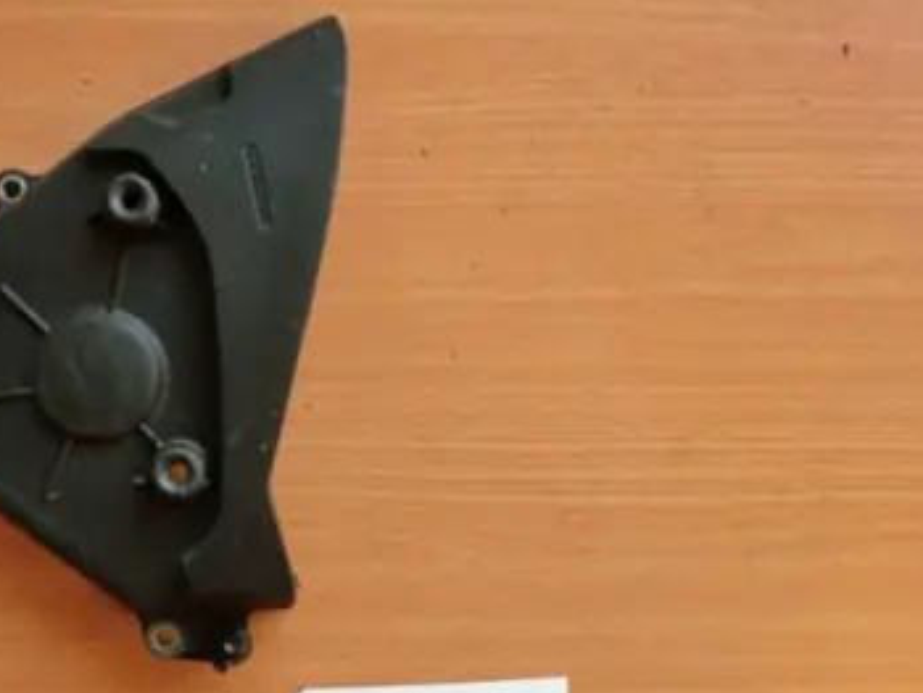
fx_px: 987
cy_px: 430
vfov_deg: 38.5
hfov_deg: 49.7
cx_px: 361
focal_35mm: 37
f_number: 3.2
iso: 160
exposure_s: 1/60
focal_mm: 4.9
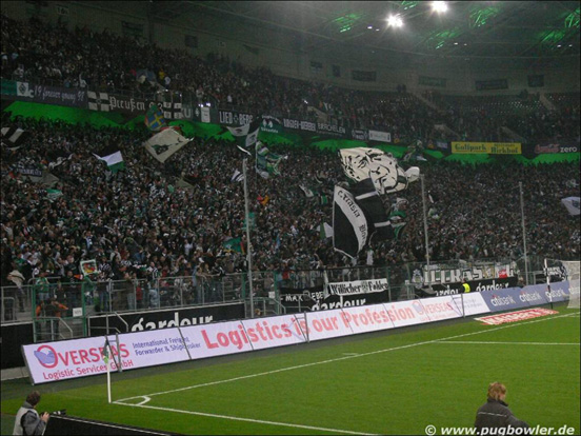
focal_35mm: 49
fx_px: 822
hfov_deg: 38.9
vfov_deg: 29.7
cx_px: 290
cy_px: 218
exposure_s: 1/160
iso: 400
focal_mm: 9.7
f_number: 3.6
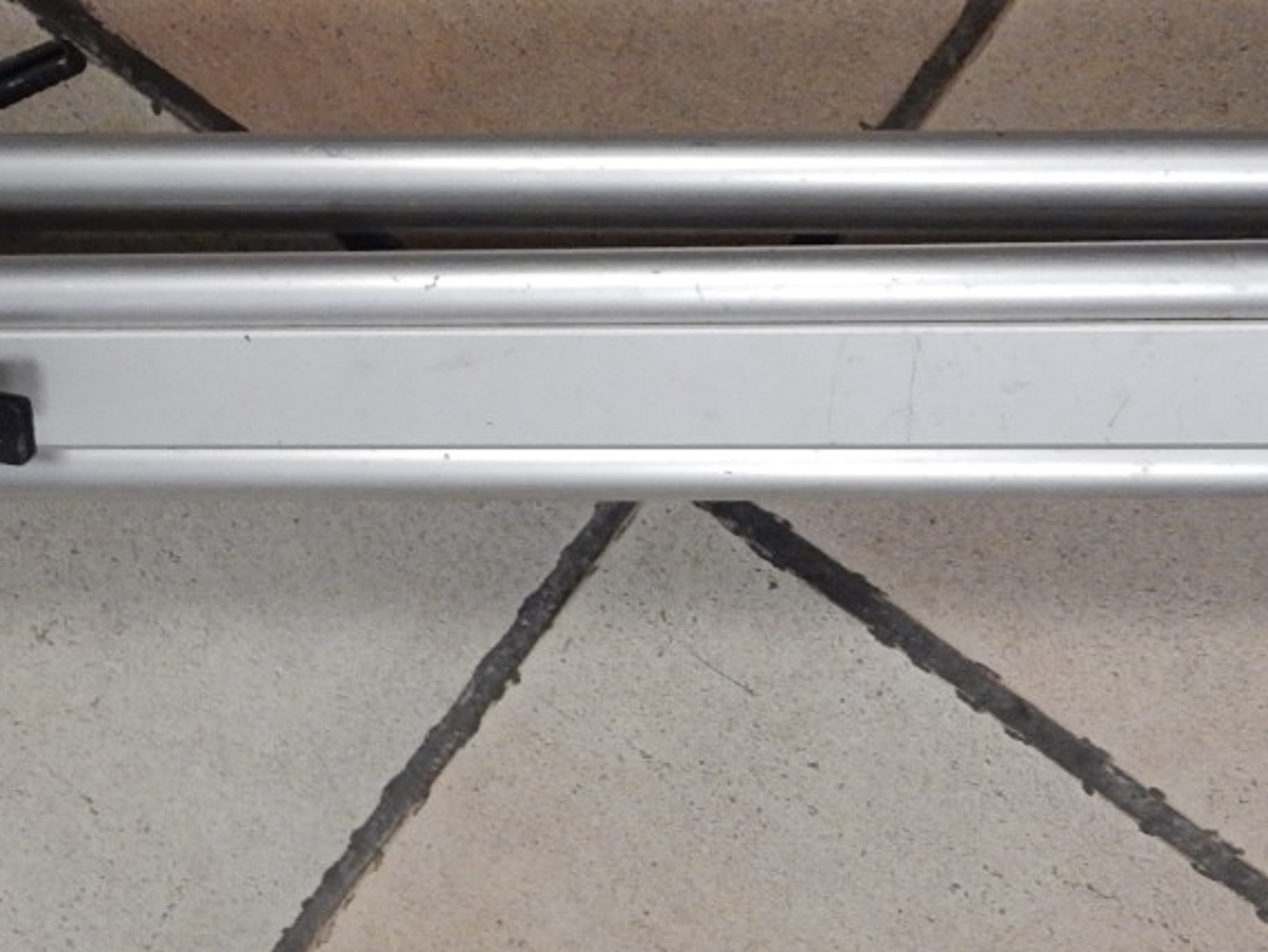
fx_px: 3701
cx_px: 109
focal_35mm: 101
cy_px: 374
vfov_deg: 14.6
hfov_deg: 19.1
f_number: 4
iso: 320
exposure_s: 1/30
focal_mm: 6.4
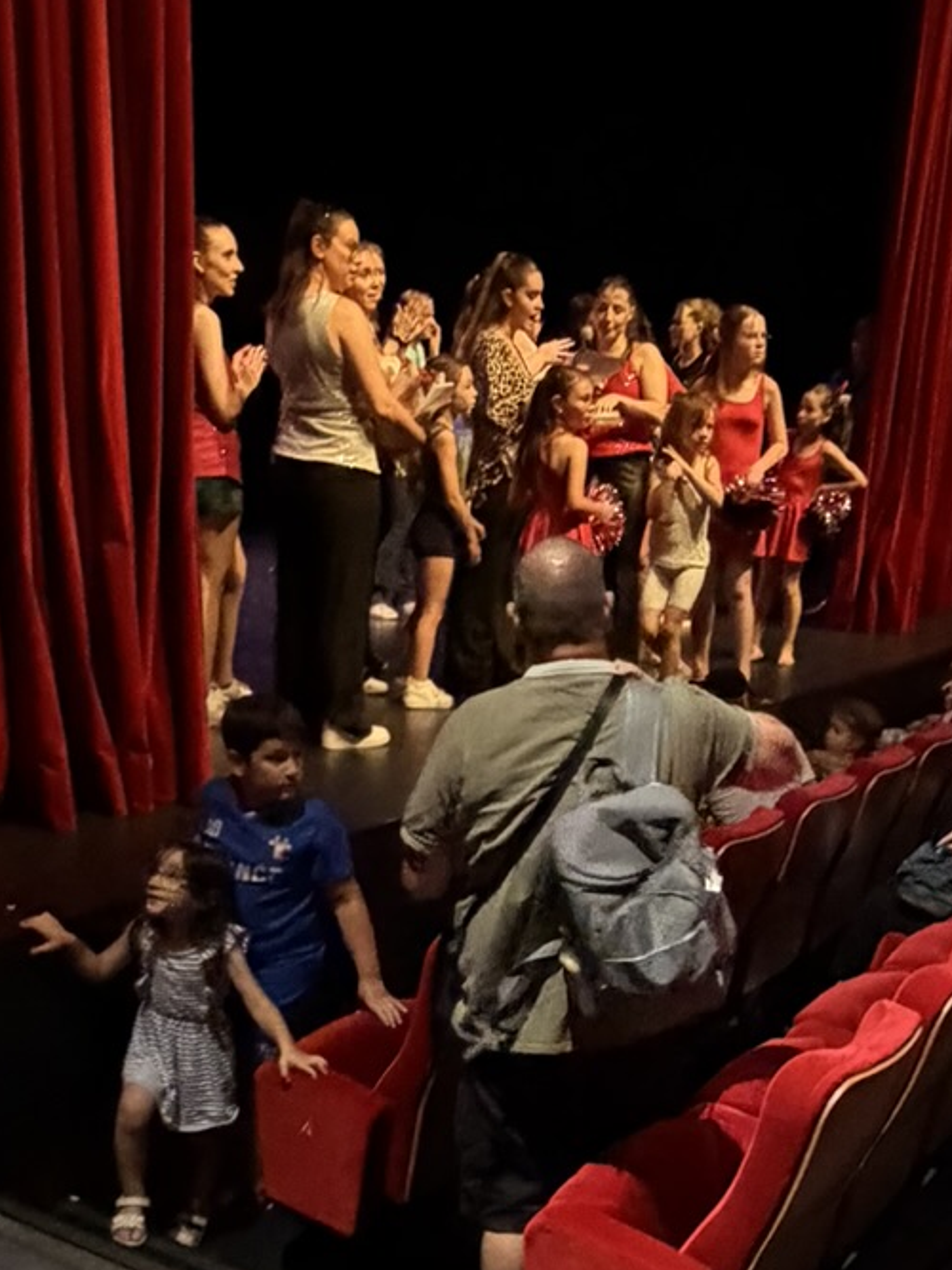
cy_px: 1074
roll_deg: -3.3
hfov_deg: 33.6
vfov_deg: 41.3
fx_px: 1577
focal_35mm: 43
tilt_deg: -22.6
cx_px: 476
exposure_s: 1/59
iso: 1000
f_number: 2.2
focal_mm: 2.22
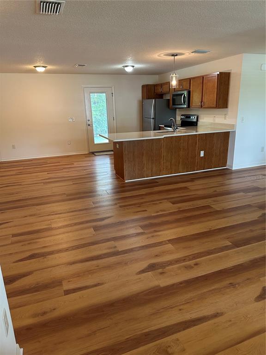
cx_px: 133
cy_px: 178
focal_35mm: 24
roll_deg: +0.8
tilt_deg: -14.3
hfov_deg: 56.8
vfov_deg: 71.6
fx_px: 246
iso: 250
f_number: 1.78
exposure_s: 1/60
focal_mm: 6.86
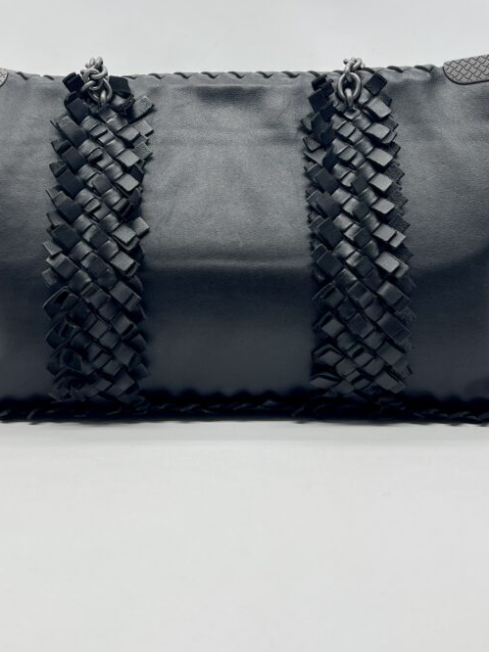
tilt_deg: -4.2
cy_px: 222
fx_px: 754
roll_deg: -0.4
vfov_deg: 46.2
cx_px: 223
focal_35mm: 40
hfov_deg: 35.9
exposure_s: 1/113
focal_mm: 5.7
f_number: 1.5
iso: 32
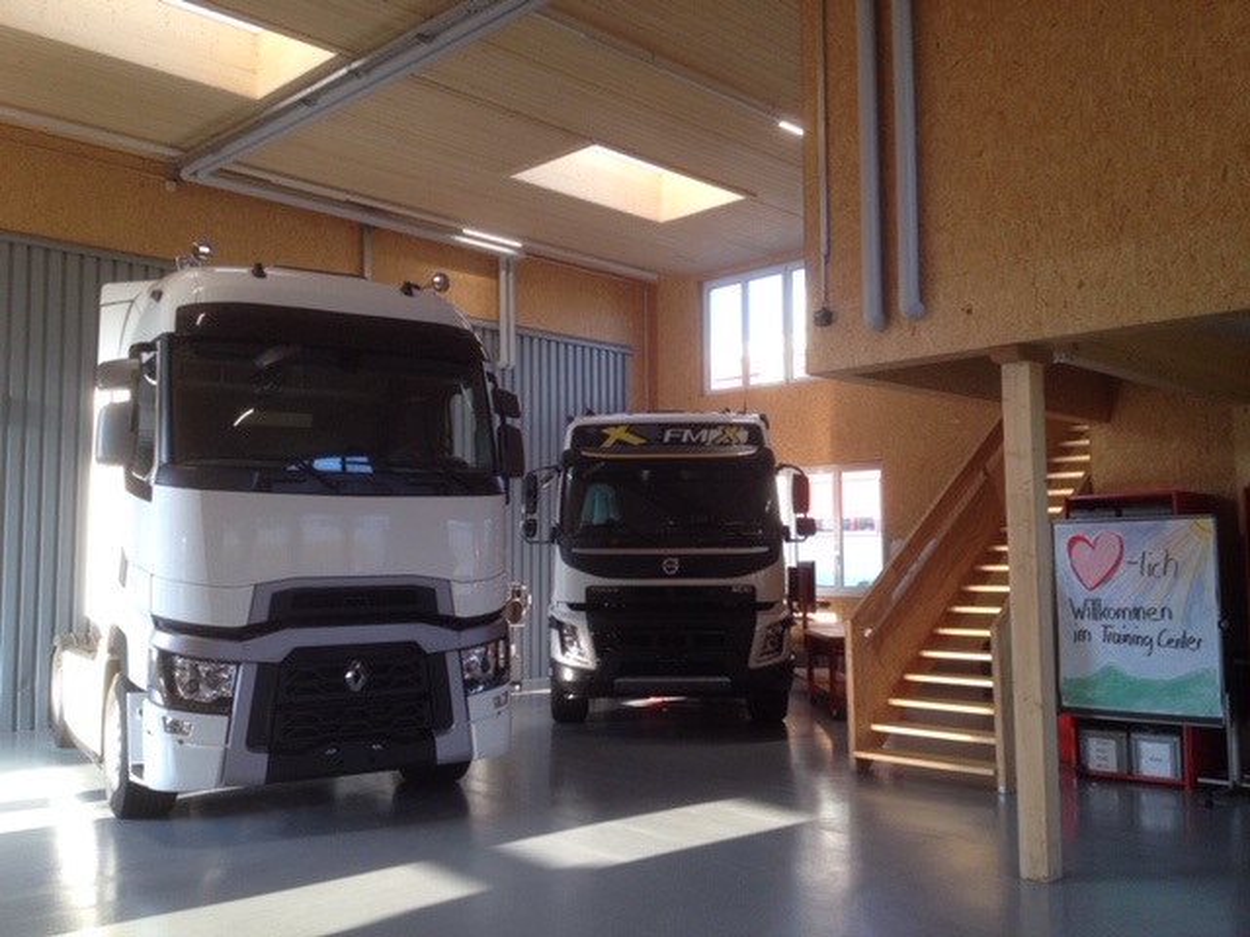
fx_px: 1264
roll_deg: -0.3
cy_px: 468
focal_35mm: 35
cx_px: 625
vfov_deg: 40.7
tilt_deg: +2.2
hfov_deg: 52.6
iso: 80
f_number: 2.4
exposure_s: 1/120
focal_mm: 4.28
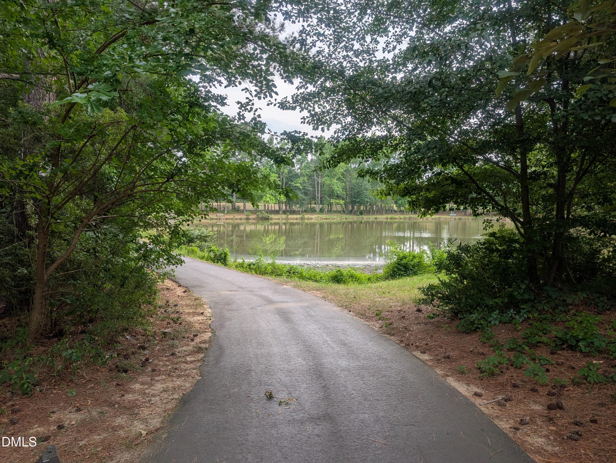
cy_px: 232
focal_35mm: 24
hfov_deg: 71.5
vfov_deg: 56.9
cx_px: 308
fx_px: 428
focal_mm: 6.9
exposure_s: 1/458
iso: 22
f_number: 1.68
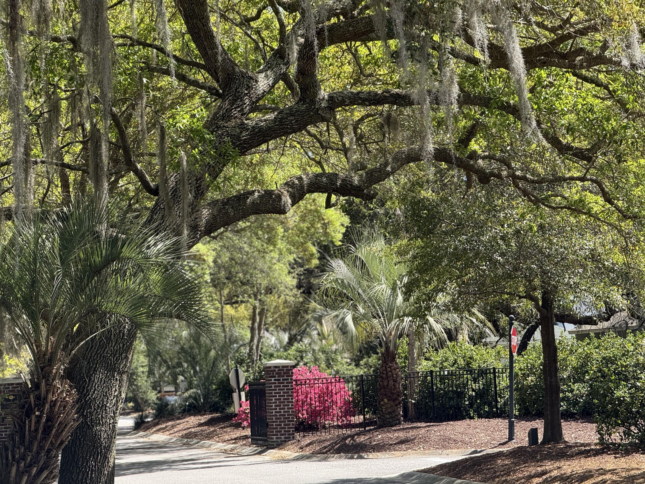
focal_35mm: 120
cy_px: 242
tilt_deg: +4.0
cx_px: 322
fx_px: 2236
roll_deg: +2.5
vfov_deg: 12.3
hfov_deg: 16.4
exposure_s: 1/490
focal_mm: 15.66
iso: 64
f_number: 2.8
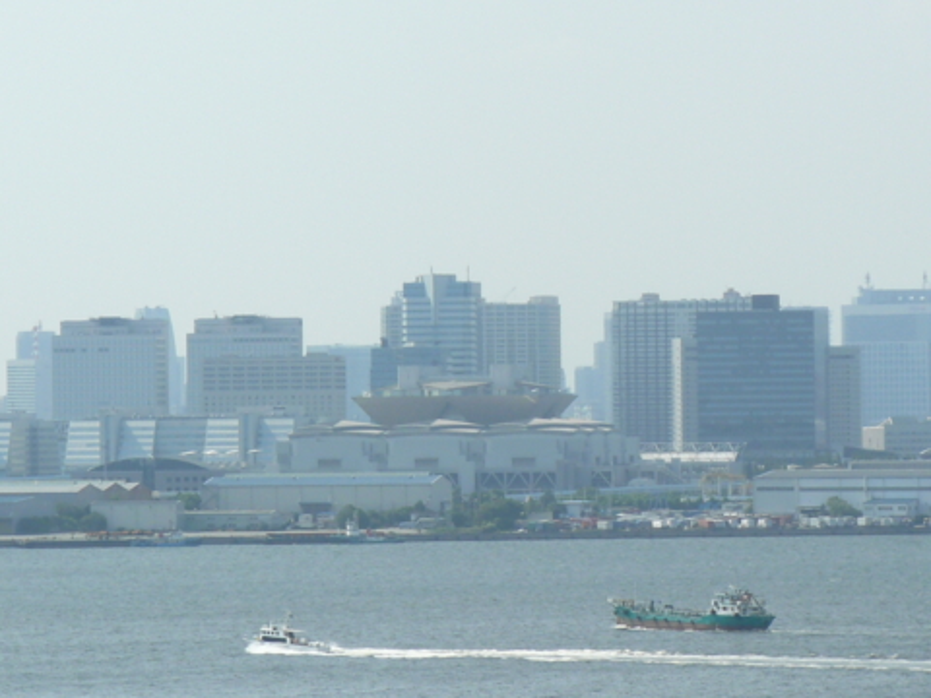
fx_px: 7342
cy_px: 349
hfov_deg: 7.3
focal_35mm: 273
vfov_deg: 5.4
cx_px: 466
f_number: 6.3
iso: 100
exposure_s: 1/400
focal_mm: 30.4
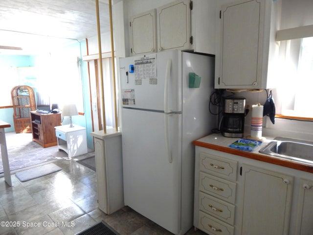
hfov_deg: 76.4
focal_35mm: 22
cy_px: 118
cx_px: 156
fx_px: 199
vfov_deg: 61.1
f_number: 3
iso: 125
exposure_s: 1/40
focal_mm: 4
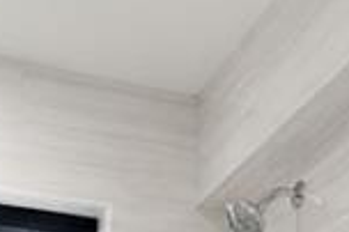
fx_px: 978
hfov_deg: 19.7
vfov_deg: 10.5
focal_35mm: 101
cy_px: 650
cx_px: 333
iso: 1250
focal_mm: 10
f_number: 8
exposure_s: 1/125
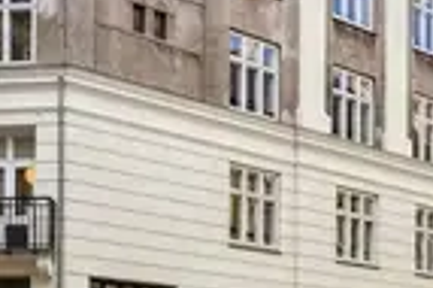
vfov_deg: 16.9
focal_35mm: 80
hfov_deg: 25.0
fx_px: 961
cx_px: 97
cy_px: 243
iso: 400
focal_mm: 19
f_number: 8
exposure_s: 1/60
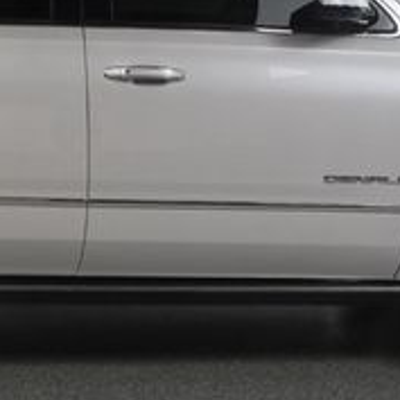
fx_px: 1203
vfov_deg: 18.8
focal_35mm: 92
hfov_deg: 18.7
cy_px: 140
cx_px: 86
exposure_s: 1/160
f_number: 11
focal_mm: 20
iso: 100
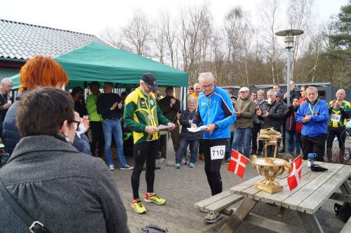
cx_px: 176
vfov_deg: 47.9
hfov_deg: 67.4
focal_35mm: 27
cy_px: 116
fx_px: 263
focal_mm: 18
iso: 100
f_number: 7.1
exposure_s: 1/100
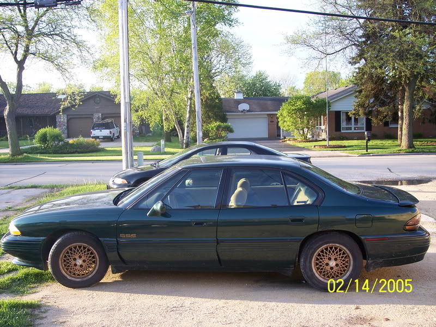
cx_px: 218
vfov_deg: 36.8
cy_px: 164
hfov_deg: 47.9
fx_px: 491
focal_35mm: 39
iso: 100
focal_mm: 8
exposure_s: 1/125
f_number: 3.4
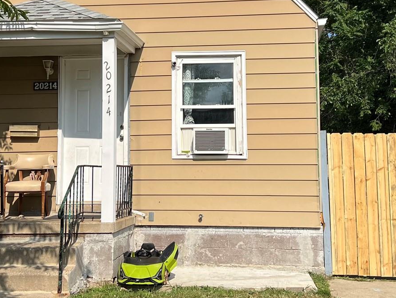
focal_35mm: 60
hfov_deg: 32.1
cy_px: 102
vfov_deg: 24.3
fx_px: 687
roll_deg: +0.3
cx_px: 170
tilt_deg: +5.8
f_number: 1.5
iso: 50
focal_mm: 5.7
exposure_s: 1/6211
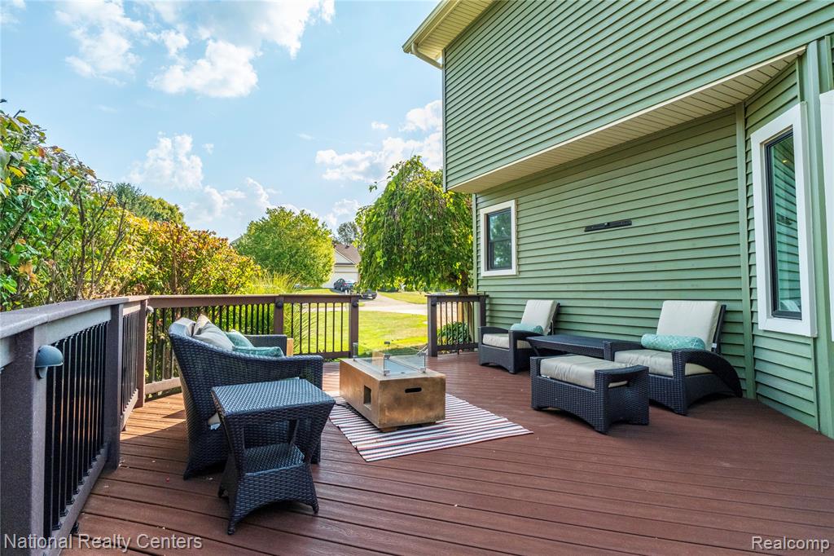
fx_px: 440
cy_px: 278
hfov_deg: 86.9
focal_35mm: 19
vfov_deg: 64.5
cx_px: 417
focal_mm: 12.4
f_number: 7.1
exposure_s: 1/250
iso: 800
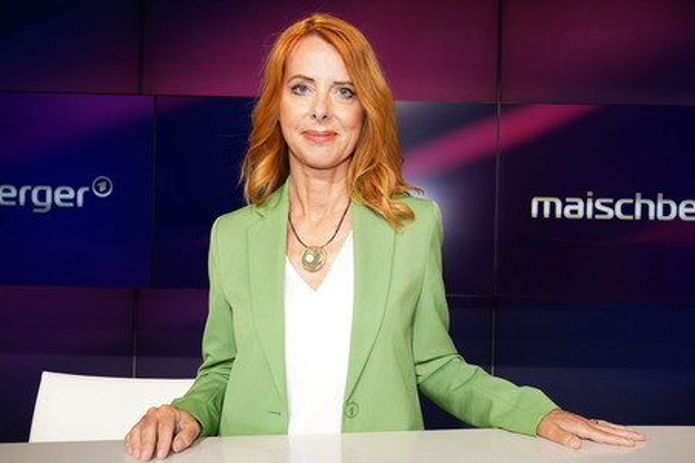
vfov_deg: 39.9
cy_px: 232
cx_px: 348
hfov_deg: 57.3
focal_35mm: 33
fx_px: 637
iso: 2000
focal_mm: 33
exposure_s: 1/125
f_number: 5.6
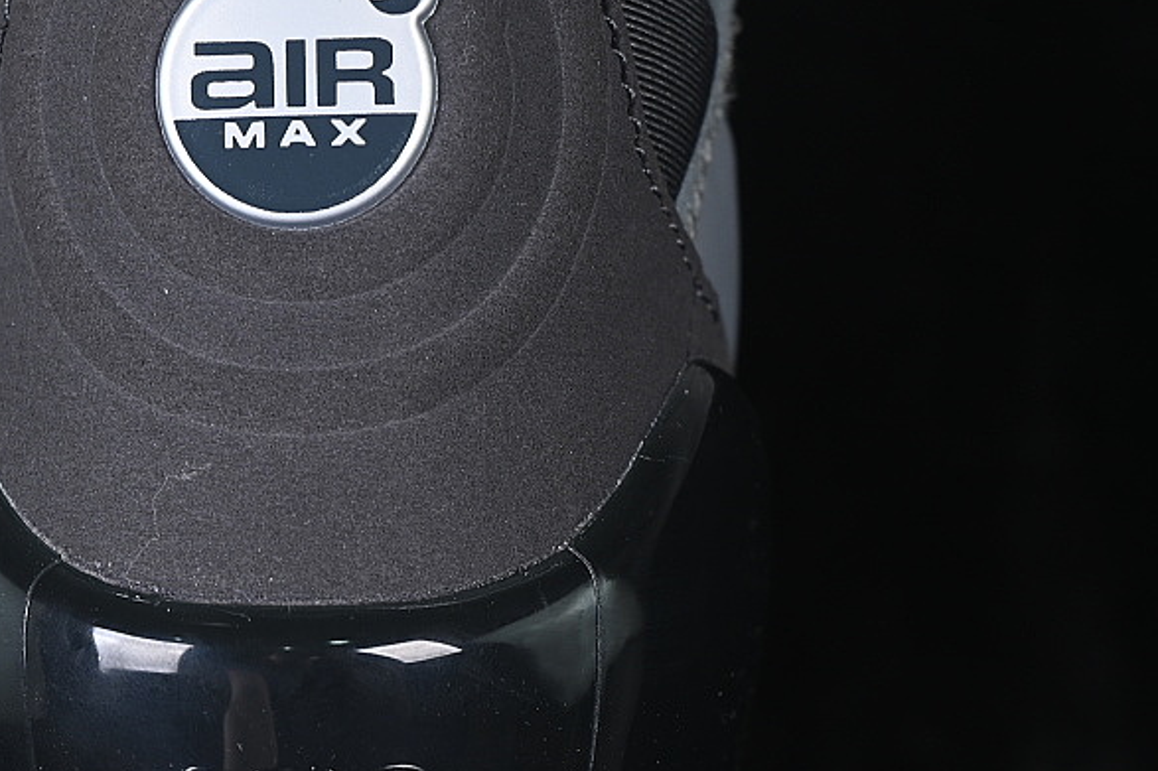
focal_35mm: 138
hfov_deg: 14.8
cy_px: 448
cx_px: 270
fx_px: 4437
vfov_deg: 9.9
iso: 160
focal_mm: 50
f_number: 6.3
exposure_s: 1/50
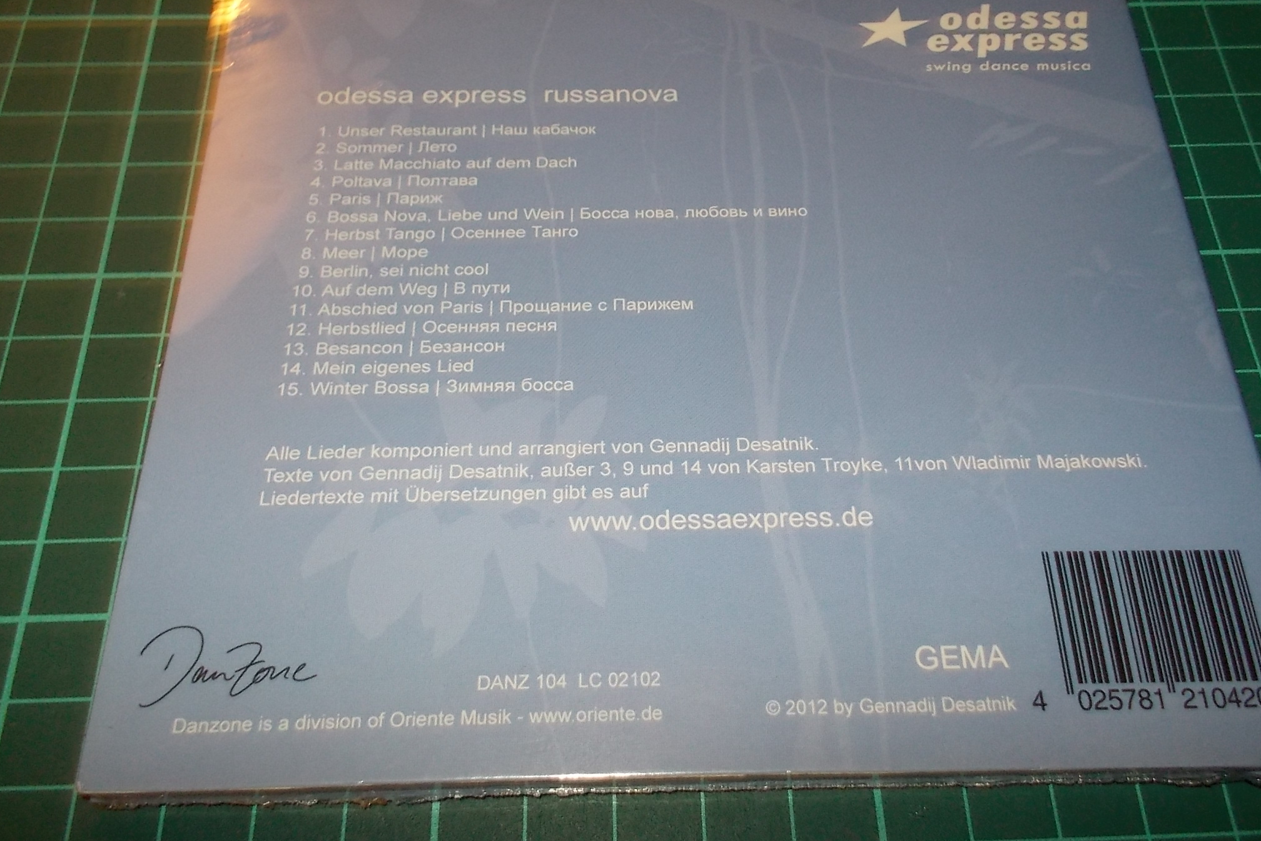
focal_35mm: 34
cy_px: 367
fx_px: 1191
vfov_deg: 38.8
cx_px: 675
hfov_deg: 55.7
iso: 200
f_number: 3.3
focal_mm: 4.1
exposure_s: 1/30
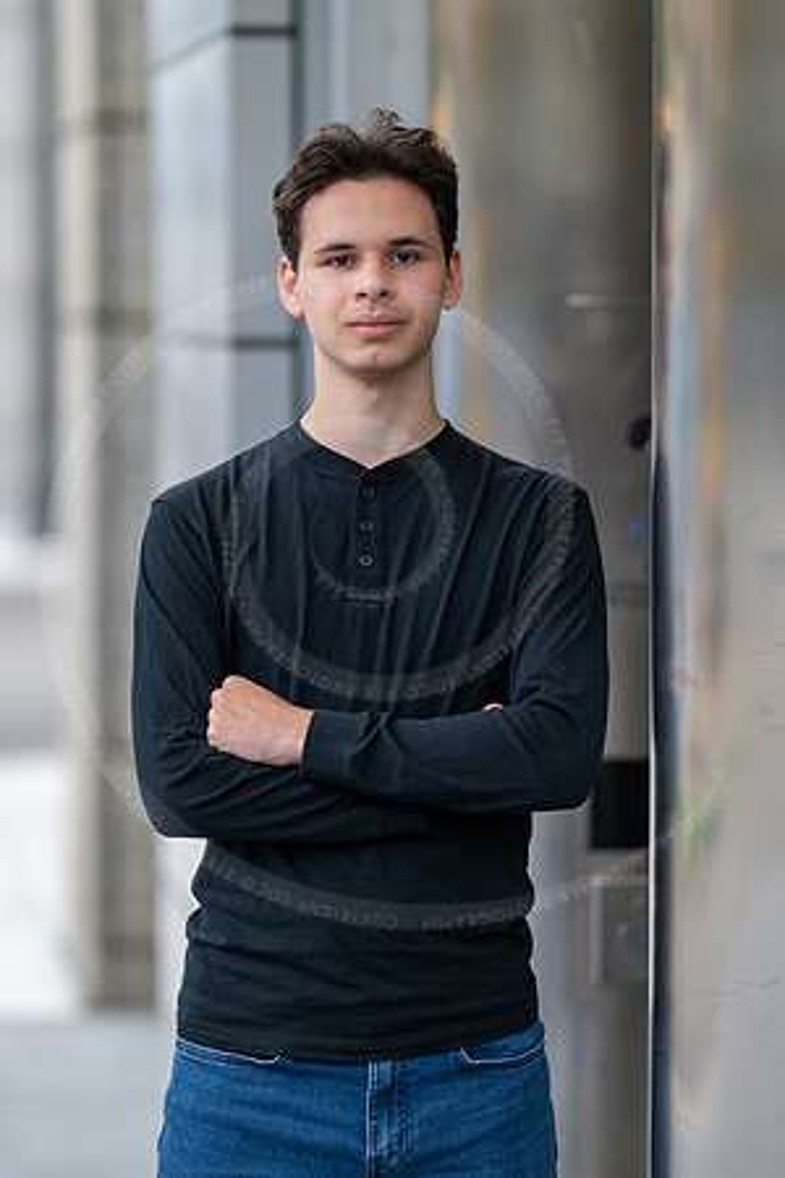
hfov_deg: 10.8
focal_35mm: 127
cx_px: 392
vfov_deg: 16.1
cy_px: 589
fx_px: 4154
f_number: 1.3
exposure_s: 1/640
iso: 250
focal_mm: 85
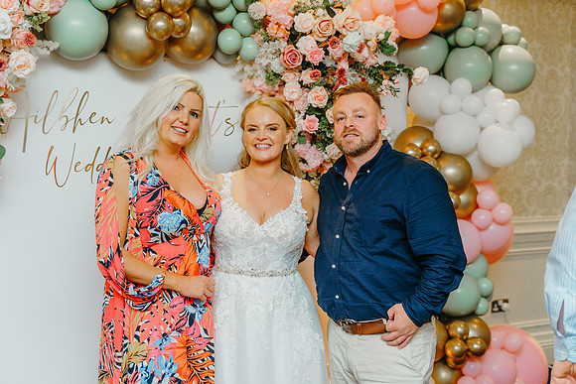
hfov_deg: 39.6
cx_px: 288
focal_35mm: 50
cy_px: 192
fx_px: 800
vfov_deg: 27.0
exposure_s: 1/200
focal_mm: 50
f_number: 2.8
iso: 2000
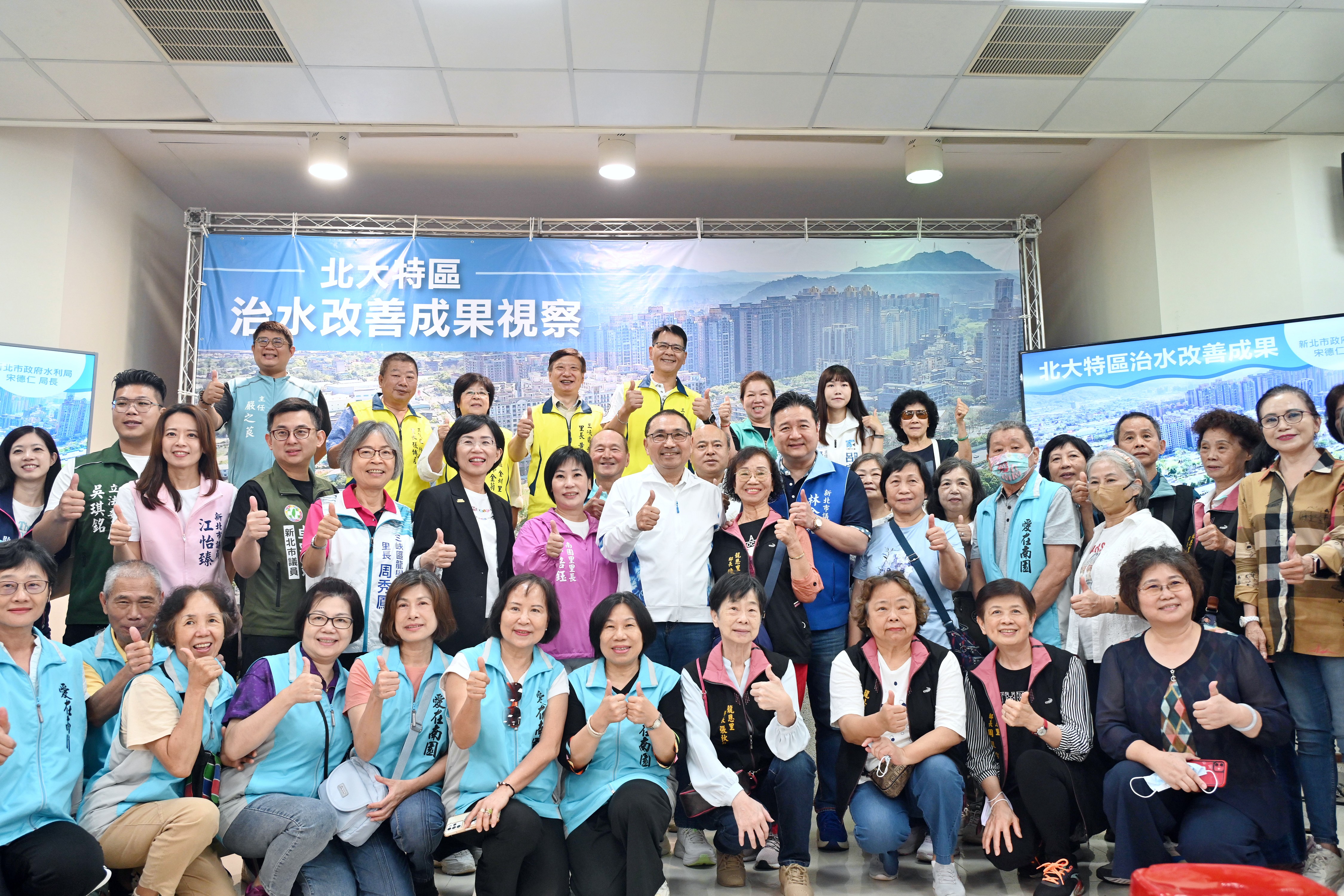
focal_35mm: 28
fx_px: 1064
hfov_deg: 64.6
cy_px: 448
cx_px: 672
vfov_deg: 45.7
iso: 1000
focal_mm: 28.5
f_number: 4
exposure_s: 1/125
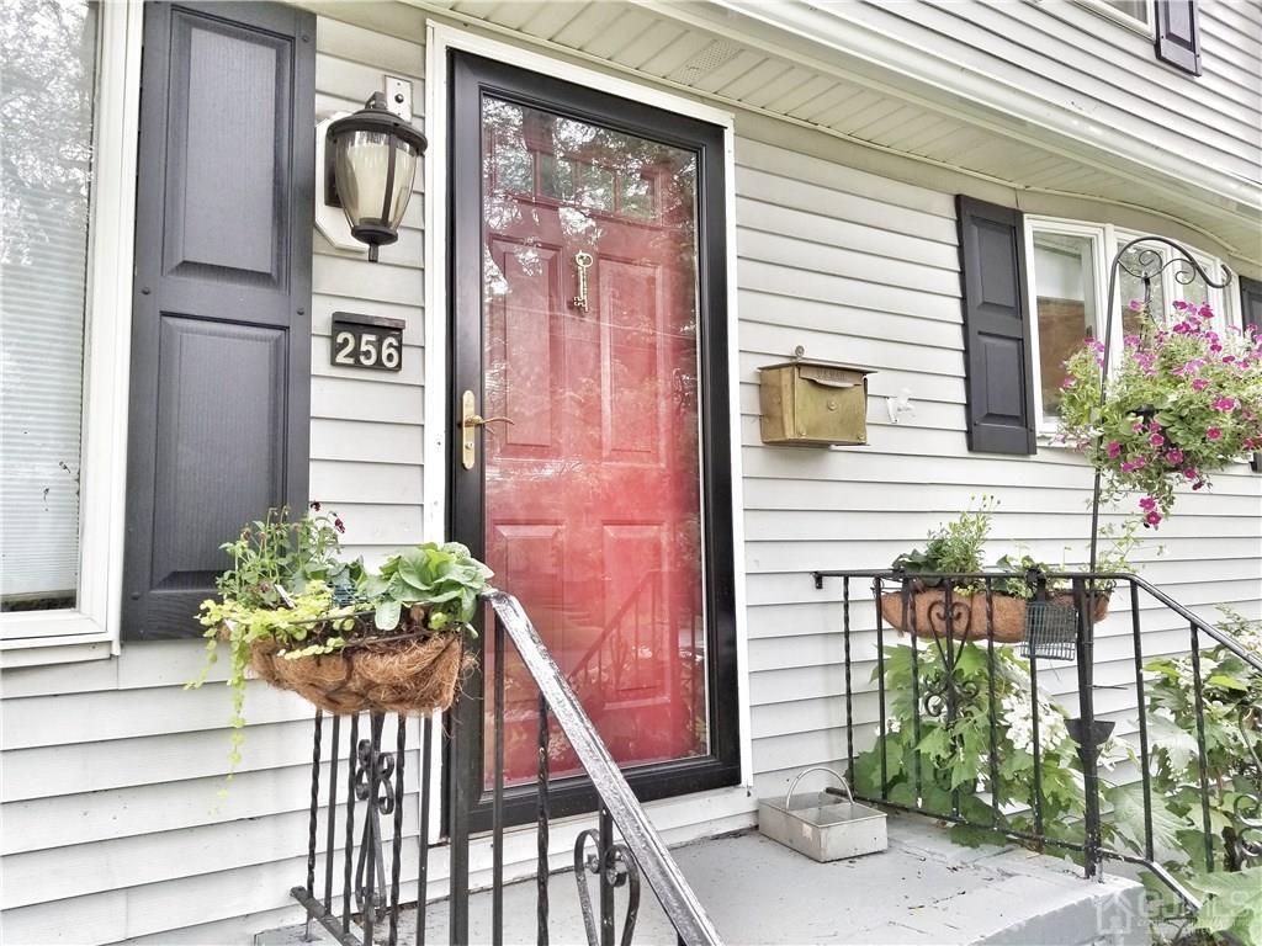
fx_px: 948
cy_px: 473
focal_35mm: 26
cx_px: 631
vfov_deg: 53.1
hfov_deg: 67.3
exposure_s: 1/120
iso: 80
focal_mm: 4.25
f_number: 1.7
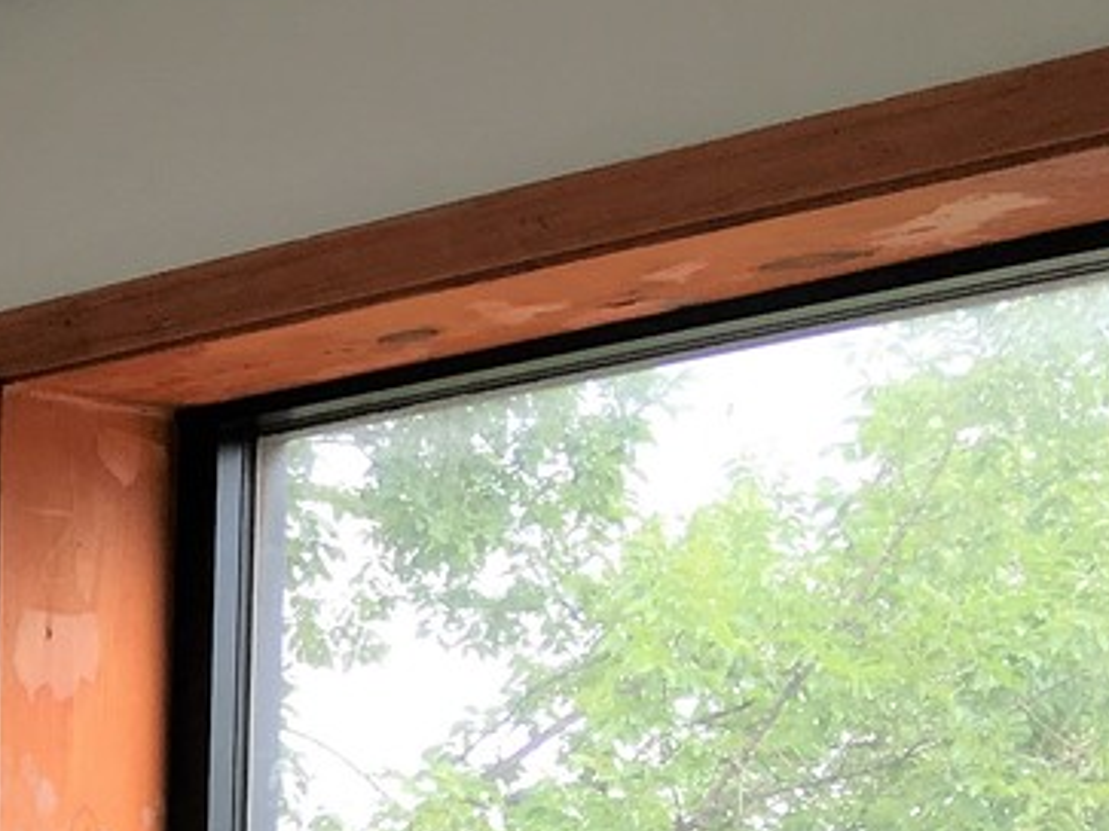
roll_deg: +0.9
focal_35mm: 115
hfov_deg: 14.7
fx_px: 3683
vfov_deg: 11.8
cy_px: 1515
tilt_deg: -4.7
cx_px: -953
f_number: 2.2
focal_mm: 4.15
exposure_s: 1/172
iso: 25
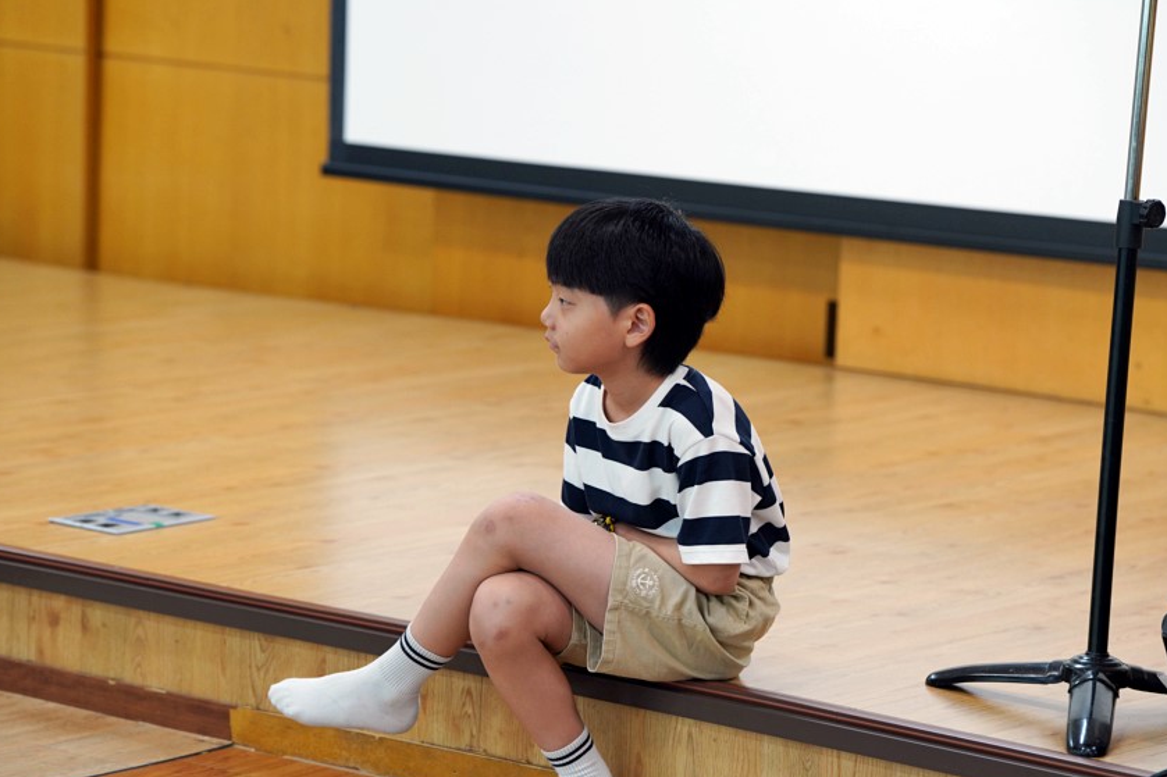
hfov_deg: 15.5
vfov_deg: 10.4
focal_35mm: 132
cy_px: 404
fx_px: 4278
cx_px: 608
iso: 1250
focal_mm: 123
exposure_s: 1/160
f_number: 4
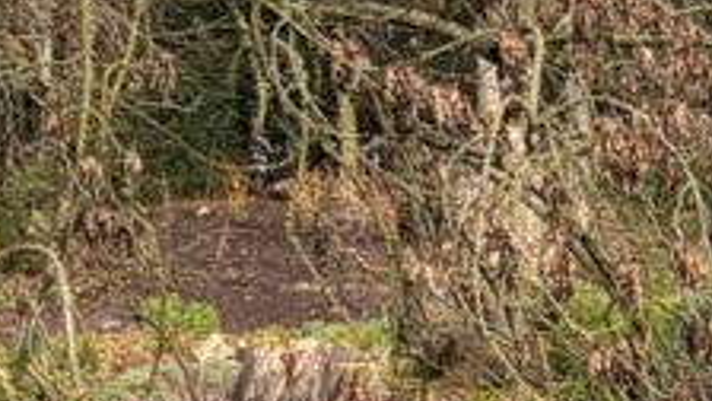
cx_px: 2114
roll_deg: +1.8
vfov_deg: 6.6
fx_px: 3436
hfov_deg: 9.4
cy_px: 512
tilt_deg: -0.3
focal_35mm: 182
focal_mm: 5.96
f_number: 1.6
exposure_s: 1/1016
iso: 64
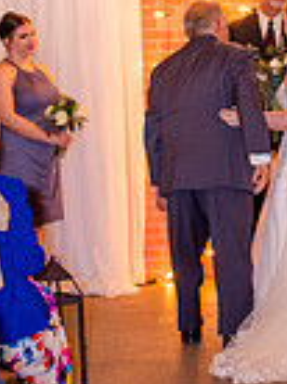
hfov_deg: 8.8
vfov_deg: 11.8
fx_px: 1830
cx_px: 373
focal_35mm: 165
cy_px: -22
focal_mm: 35
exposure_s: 1/125
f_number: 2.2
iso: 800
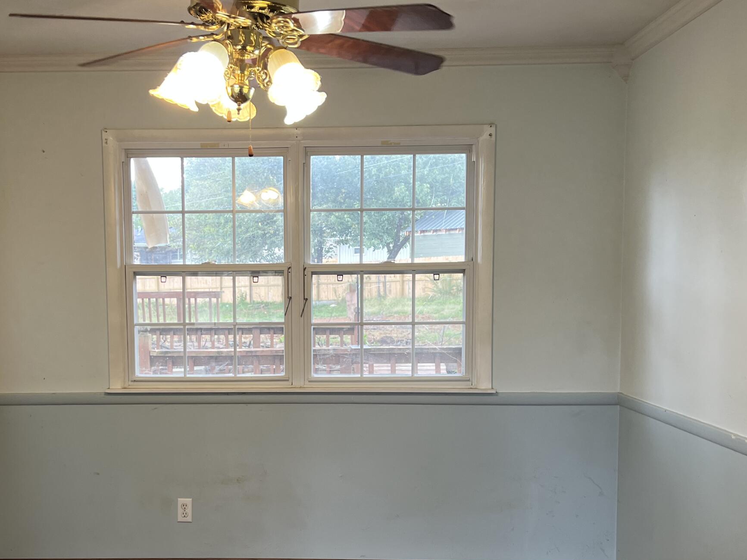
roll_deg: +1.3
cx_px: 253
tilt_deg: -5.0
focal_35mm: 45
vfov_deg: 32.0
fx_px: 971
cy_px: 367
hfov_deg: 41.6
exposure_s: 1/120
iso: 80
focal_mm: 5.7
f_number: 1.5
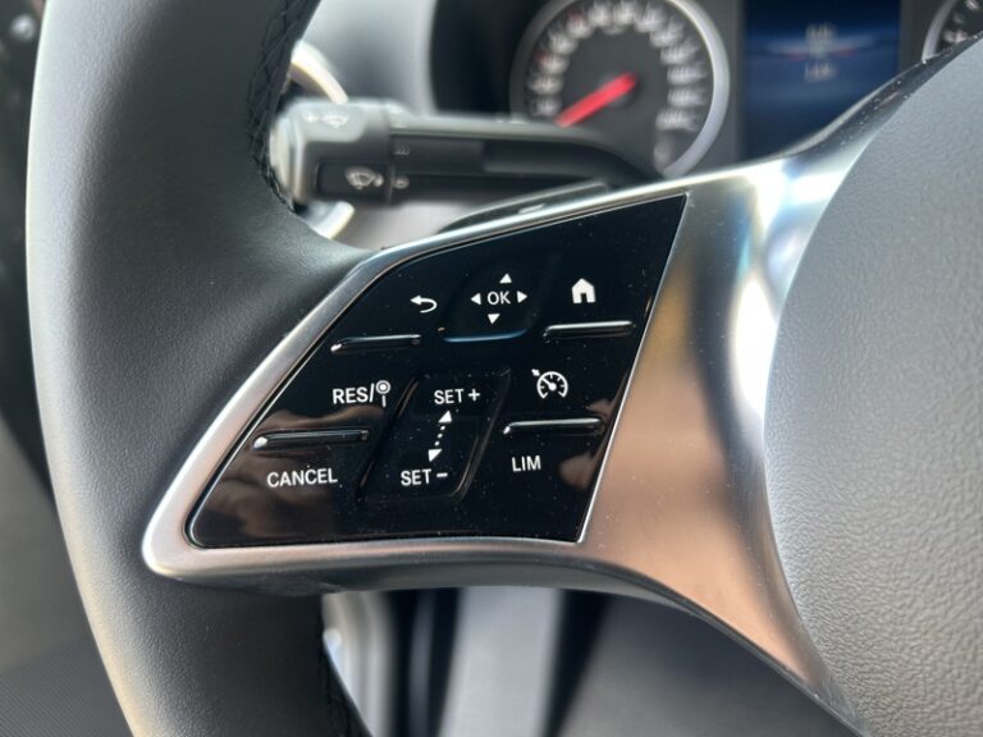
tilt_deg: -40.5
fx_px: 738
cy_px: 368
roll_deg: +8.2
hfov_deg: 67.3
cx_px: 492
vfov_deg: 53.1
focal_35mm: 26
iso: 64
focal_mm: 5.7
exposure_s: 1/121
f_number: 1.5
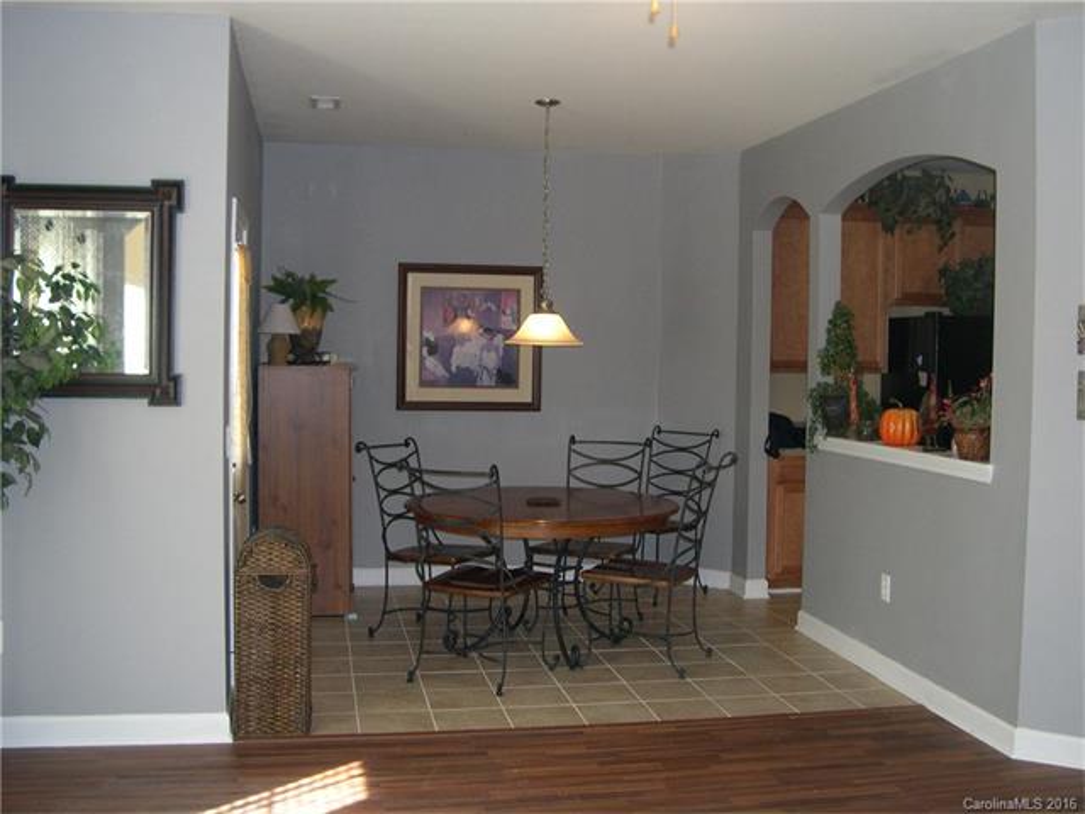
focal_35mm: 38
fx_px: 1191
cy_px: 407
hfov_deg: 49.0
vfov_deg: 37.7
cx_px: 542
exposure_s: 1/60
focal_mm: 8
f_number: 2.8
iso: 238
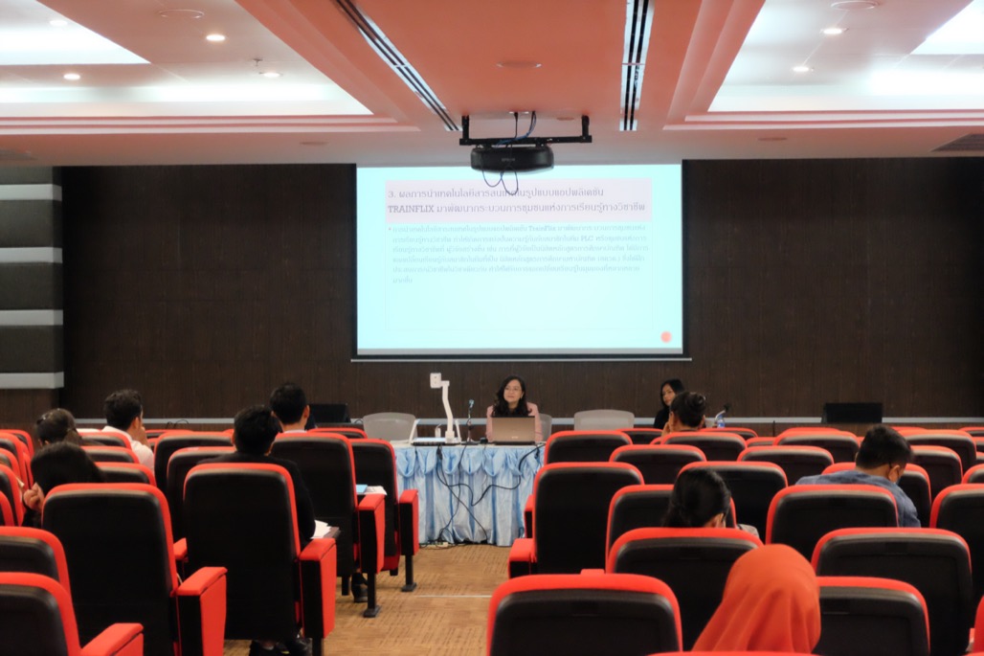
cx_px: 492
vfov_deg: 20.9
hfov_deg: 31.0
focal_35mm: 65
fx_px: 1776
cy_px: 328
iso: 6400
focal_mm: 43.4
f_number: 5.6
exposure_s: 1/125
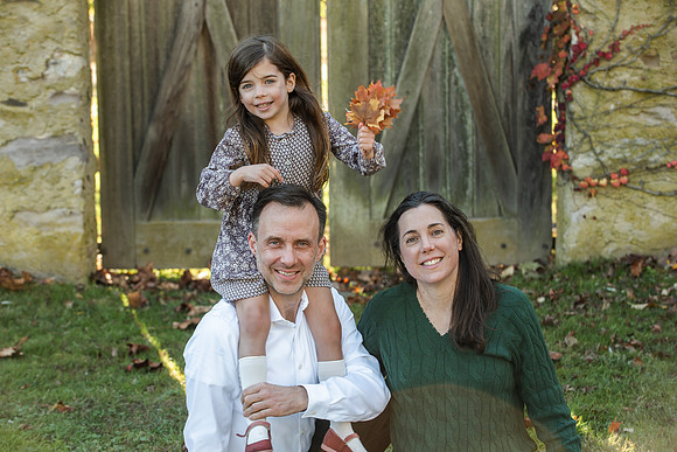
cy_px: 222
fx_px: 1918
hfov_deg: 20.0
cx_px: 328
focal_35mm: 102
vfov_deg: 13.4
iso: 500
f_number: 5.6
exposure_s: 1/250
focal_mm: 98
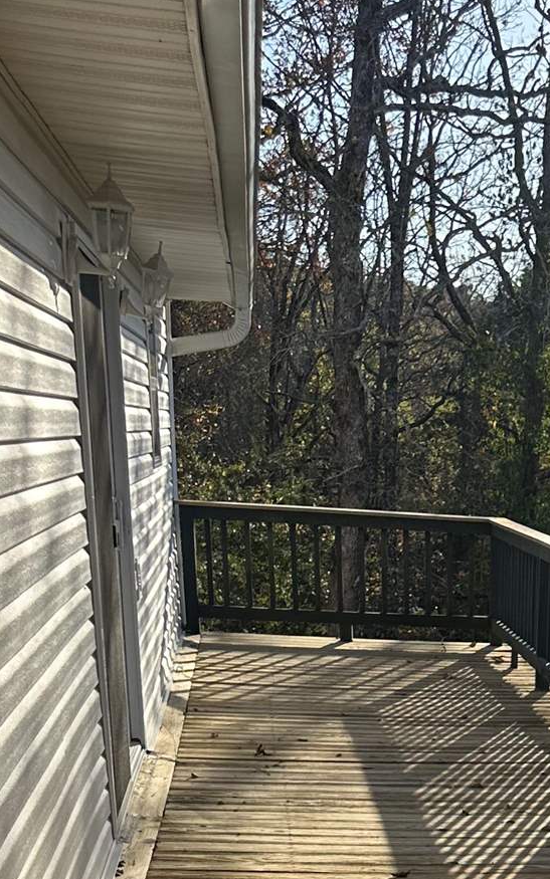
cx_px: 657
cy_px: 1023
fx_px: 1607
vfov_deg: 27.4
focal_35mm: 67
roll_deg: -3.4
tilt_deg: -18.0
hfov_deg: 18.4
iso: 80
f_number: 1.78
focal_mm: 6.86
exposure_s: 1/1692
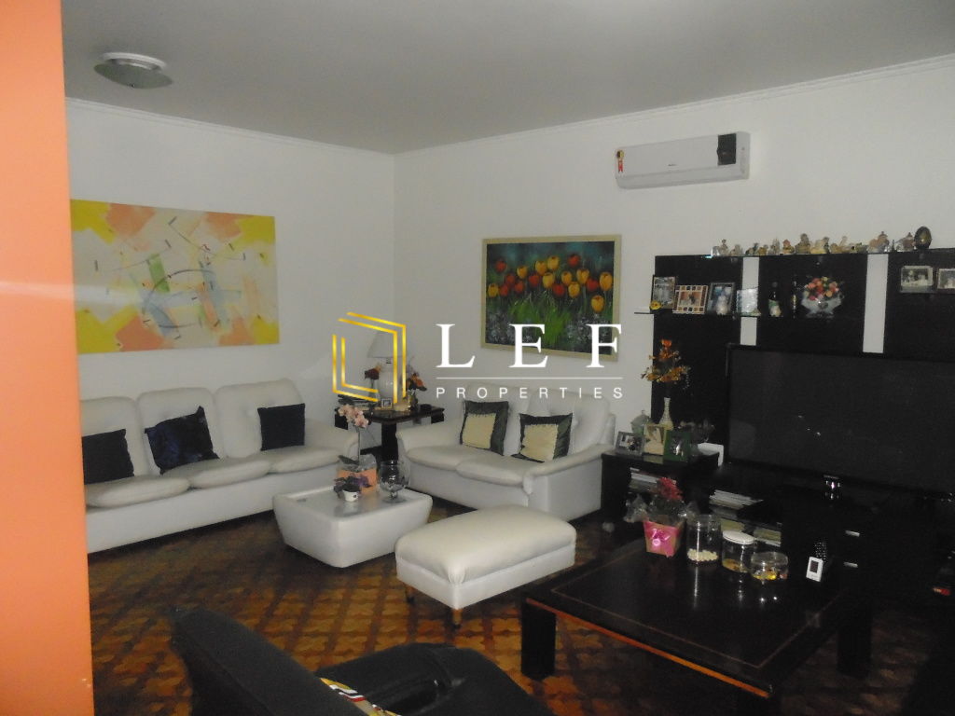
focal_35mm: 26
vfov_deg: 53.1
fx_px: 717
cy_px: 358
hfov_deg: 67.3
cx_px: 478
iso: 800
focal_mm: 4.6
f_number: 3.5
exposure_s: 1/60
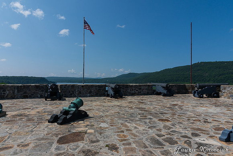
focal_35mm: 24
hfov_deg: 73.7
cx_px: 116
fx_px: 155
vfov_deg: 53.2
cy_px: 78
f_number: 11
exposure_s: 1/500
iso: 220
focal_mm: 16
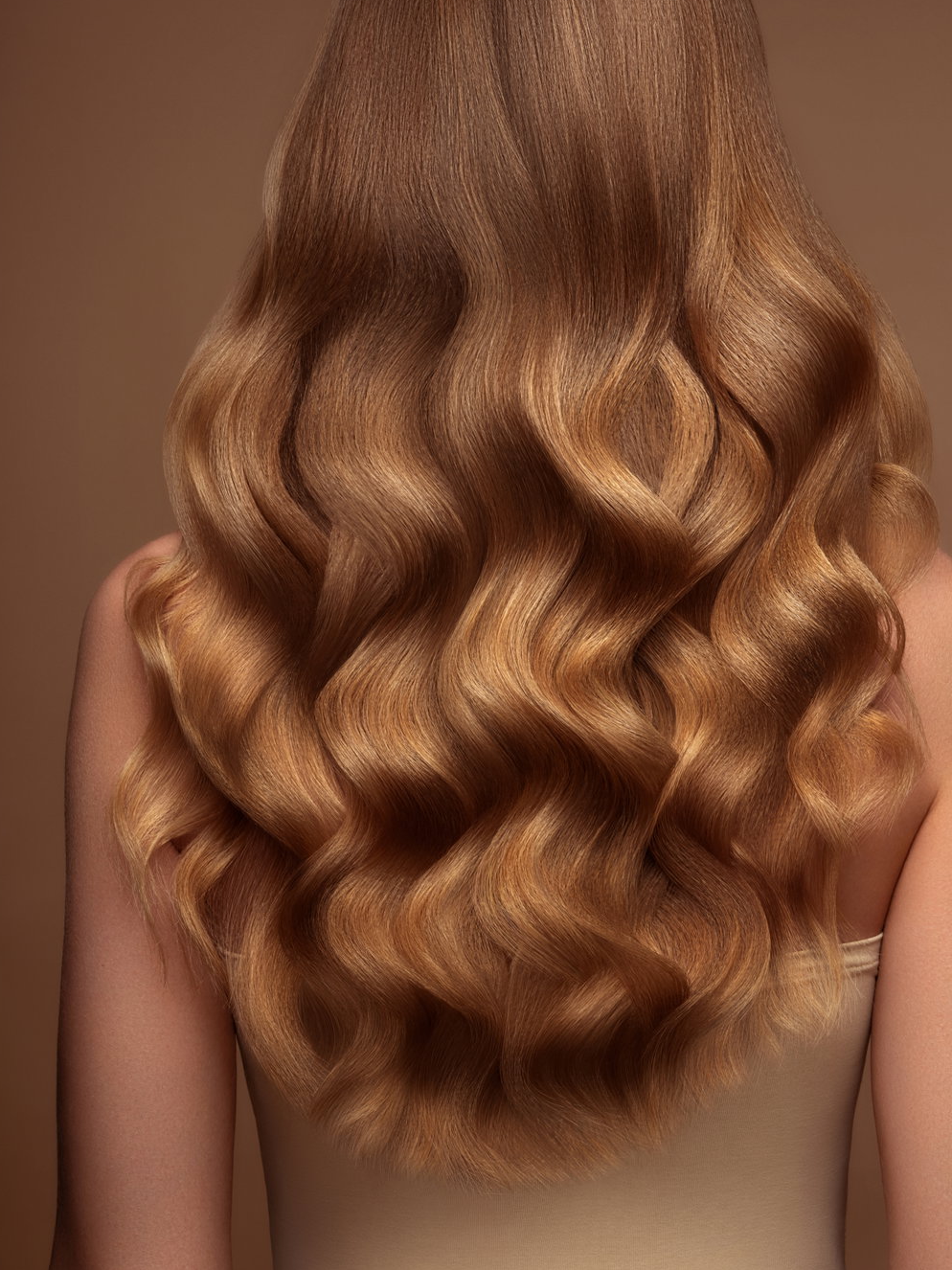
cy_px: 553
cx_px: 546
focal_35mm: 105
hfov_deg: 14.1
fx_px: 3851
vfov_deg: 18.7
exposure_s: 1/125
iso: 100
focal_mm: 110
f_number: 18
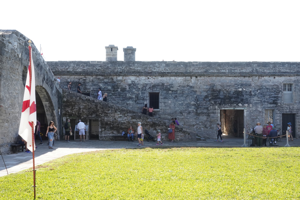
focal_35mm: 44
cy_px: 100
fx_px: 367
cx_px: 150
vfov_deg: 30.5
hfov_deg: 44.5
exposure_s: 1/100
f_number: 32
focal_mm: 44
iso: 1600
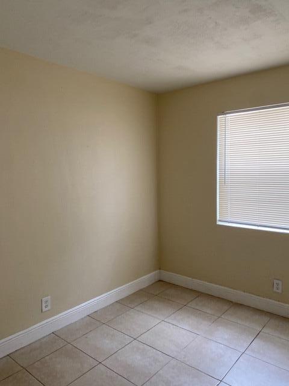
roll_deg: -0.3
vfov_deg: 67.3
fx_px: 289
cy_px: 193
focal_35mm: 26
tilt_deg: -3.5
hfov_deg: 53.1
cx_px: 144
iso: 100
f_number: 1.8
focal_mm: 4.25
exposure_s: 1/60
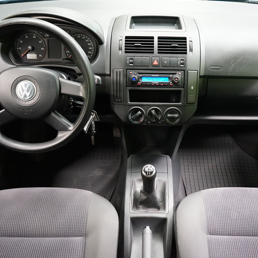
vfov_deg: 46.0
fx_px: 304
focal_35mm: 36
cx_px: 145
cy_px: 128
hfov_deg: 46.0
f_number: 5
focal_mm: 28
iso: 6400
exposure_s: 1/50
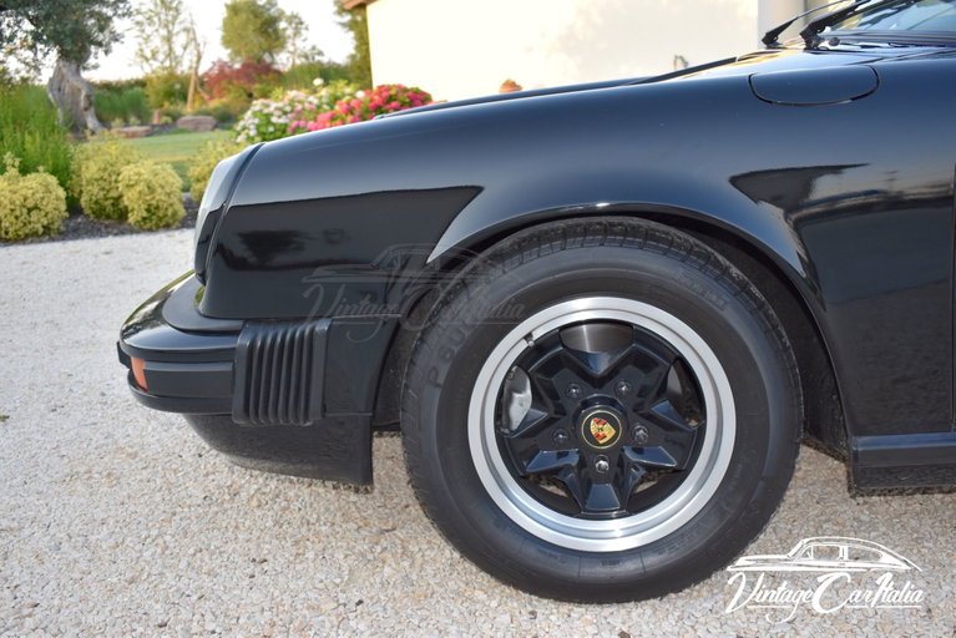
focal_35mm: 36
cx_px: 478
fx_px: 956
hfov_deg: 53.1
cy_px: 319
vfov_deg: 36.9
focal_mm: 24
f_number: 5
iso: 280
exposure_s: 1/200
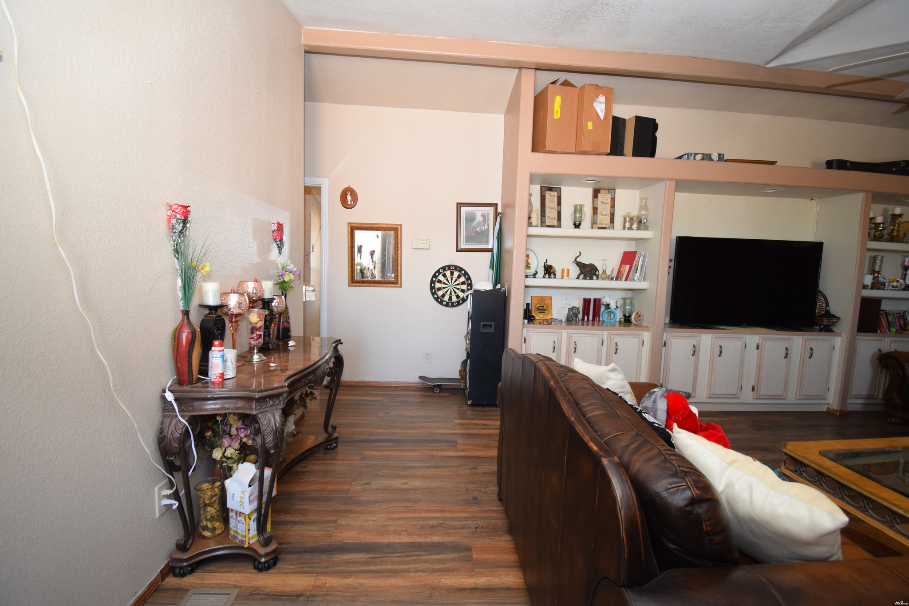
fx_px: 379
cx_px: 454
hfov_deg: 100.4
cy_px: 303
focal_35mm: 15
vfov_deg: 77.3
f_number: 4.5
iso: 800
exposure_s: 1/80
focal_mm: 10
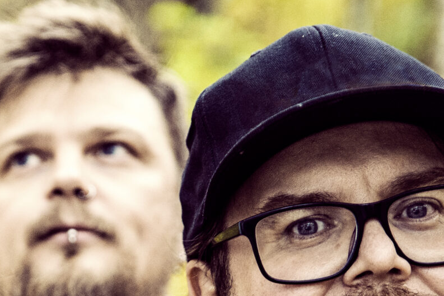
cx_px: -58
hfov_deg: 9.0
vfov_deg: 6.0
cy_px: 371
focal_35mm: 226
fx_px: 2788
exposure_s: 1/400
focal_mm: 70
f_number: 2.8
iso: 2000
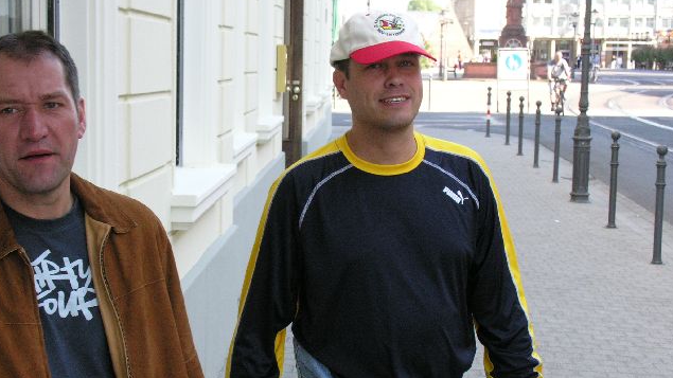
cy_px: 257
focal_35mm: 81
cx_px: 272
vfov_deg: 14.9
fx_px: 1445
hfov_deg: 26.2
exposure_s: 1/120
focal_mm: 15
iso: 200
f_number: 5.6
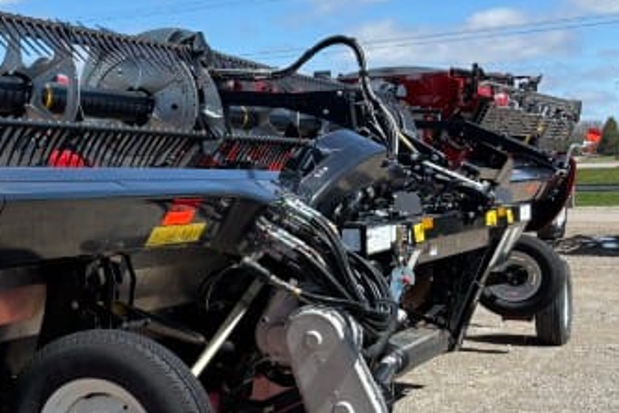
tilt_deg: -3.1
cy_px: 218
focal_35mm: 65
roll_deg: +2.0
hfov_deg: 27.8
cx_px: -87
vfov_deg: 20.9
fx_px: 1118
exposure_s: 1/2242
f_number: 1.6
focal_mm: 5.96
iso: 50
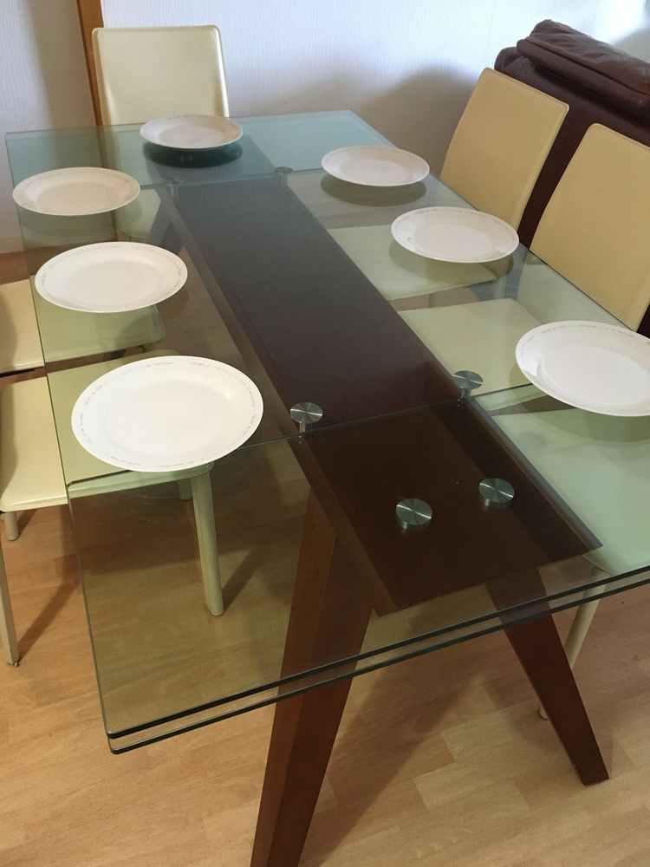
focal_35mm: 29
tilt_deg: -39.9
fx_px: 726
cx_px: 325
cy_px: 434
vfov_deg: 61.7
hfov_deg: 48.2
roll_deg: -2.8
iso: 200
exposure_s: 1/25
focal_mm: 4.15
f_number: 2.2
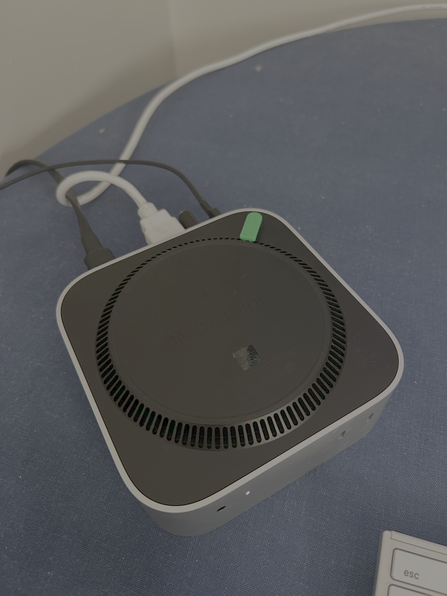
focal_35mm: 26
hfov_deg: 53.1
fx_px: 448
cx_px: 224
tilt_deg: -51.7
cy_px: 298
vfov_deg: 67.3
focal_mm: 5.7
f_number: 1.5
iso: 640
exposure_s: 1/31
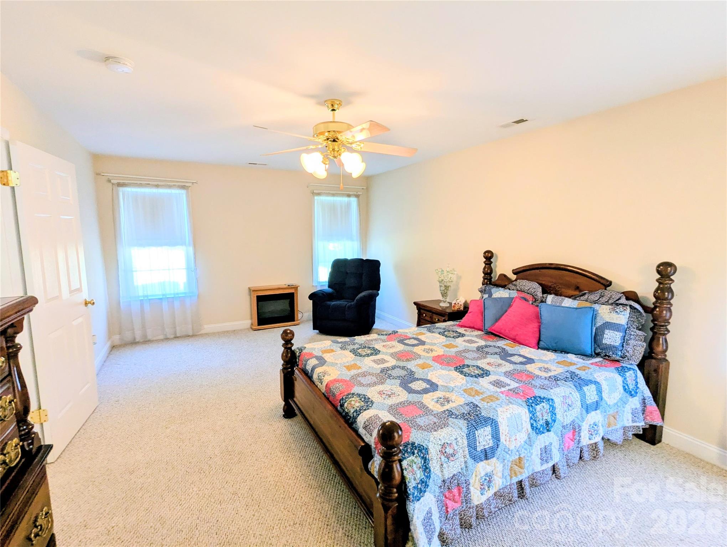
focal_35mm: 16
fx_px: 337
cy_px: 274
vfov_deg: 78.2
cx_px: 364
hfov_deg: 94.4
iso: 67
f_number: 2.2
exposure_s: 1/30
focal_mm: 2.35
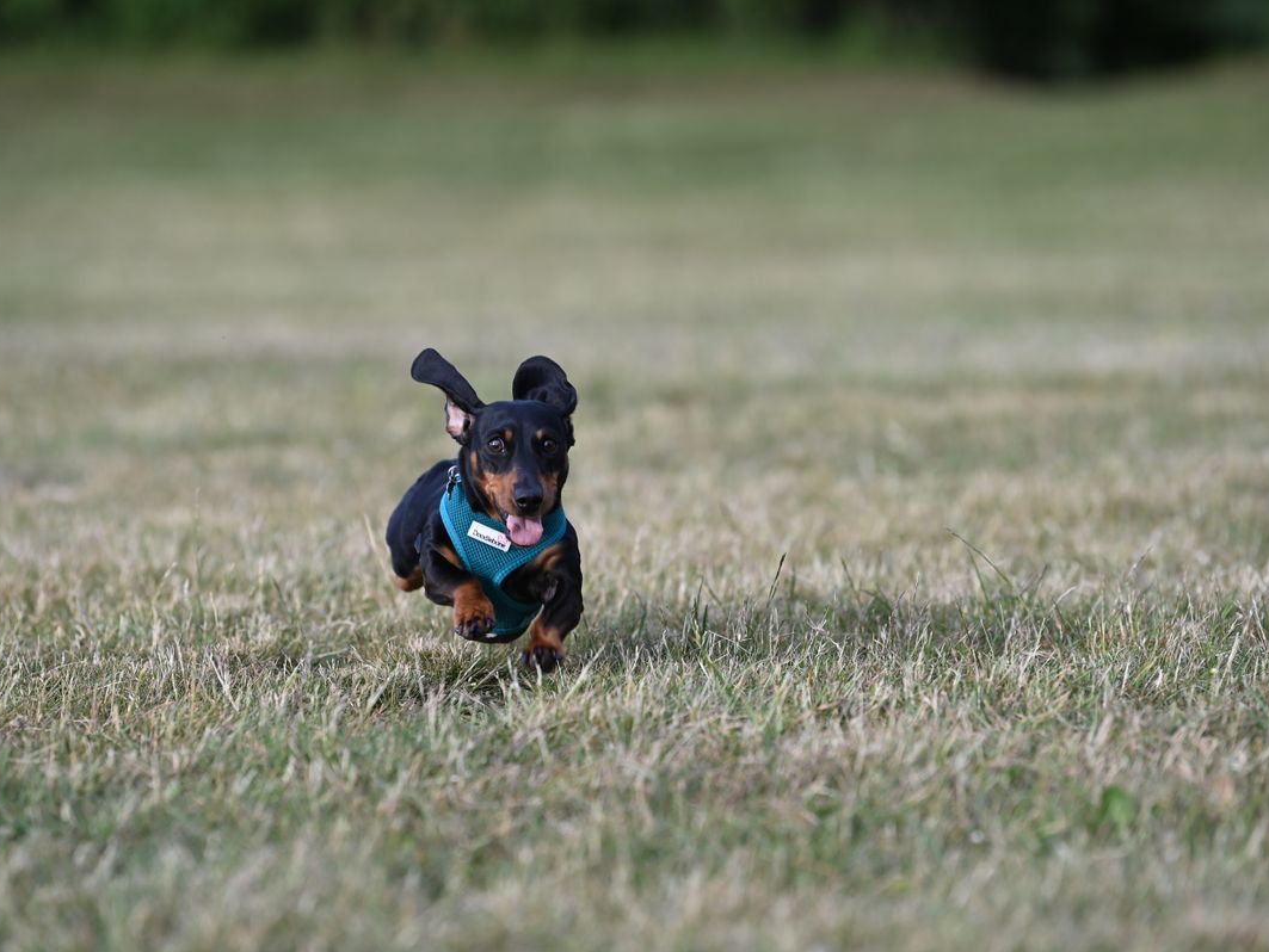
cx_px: 641
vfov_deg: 6.9
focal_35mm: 217
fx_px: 7958
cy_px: 476
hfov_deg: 9.1
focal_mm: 200
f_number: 4
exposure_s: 1/640
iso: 200
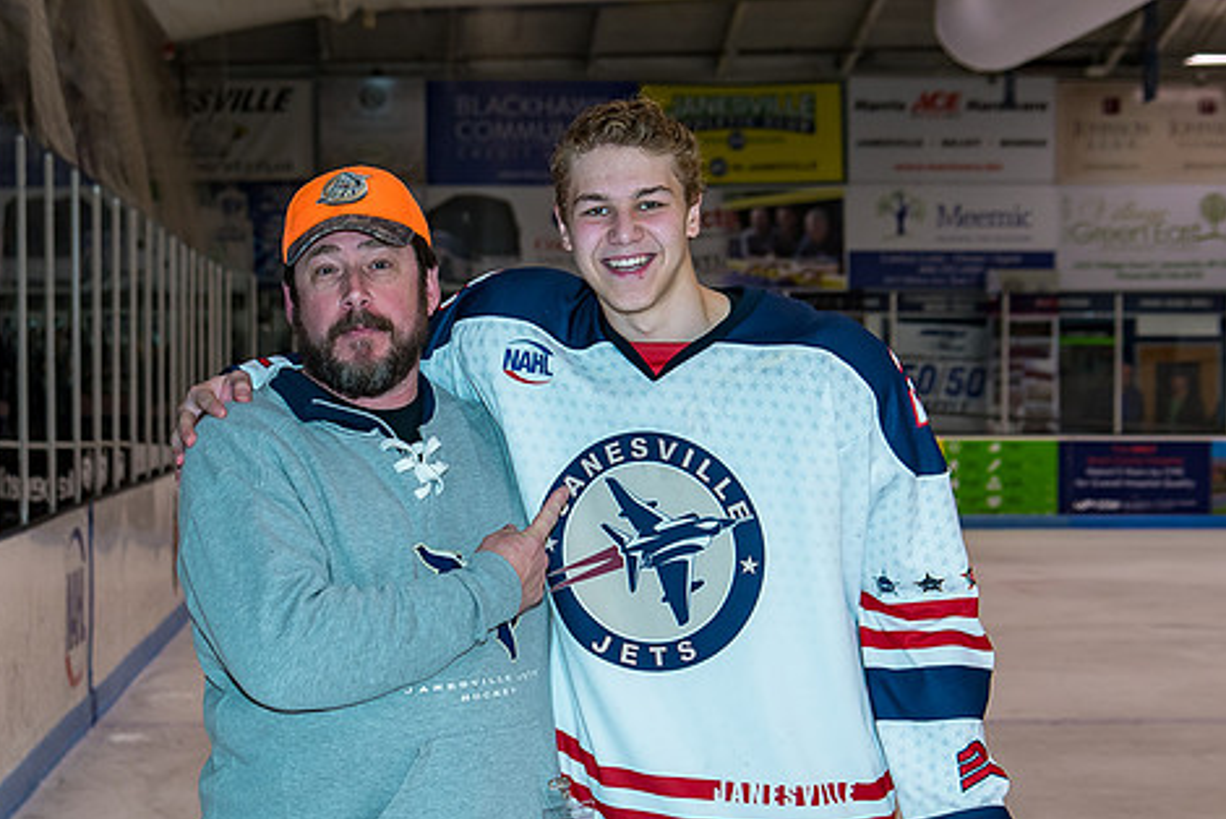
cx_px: 568
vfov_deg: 12.4
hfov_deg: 18.4
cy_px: 499
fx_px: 3782
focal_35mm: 111
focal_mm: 46
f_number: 4.5
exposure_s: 1/200
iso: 200
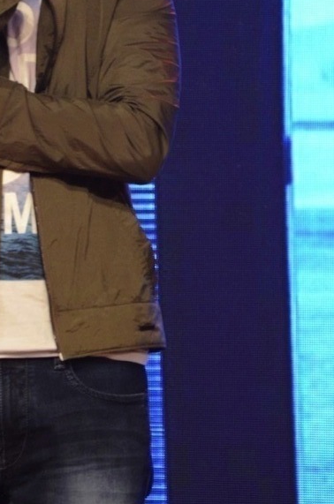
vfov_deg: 6.2
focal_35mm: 333
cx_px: 7
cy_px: 121
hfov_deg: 4.1
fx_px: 4657
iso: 1000
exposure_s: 1/60
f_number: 5.6
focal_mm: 105
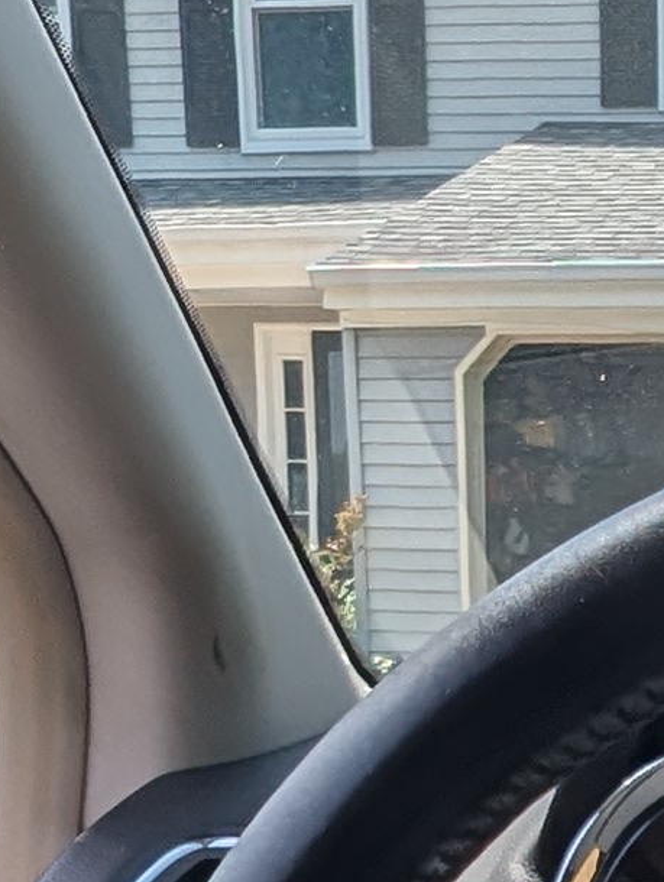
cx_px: 839
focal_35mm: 87
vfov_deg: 20.2
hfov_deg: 16.2
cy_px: 1207
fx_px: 2220
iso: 43
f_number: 2.2
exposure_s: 1/840
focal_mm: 1.95
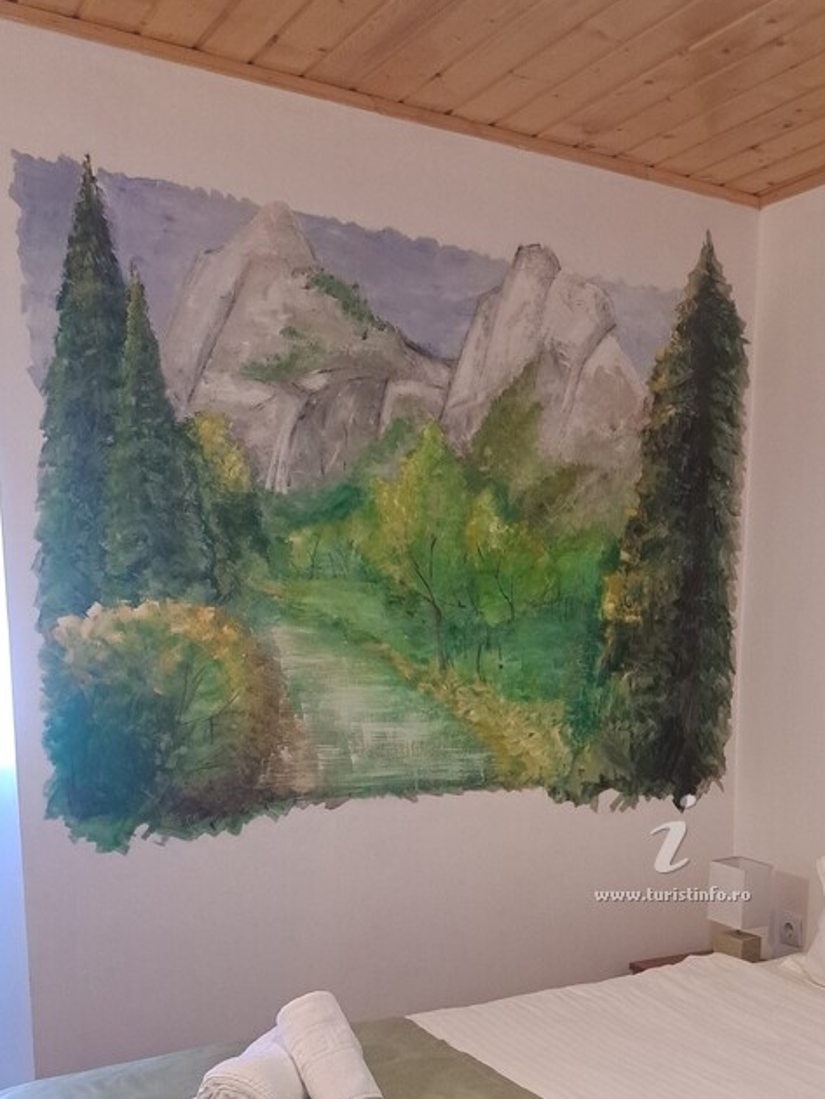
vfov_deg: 46.3
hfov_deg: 35.8
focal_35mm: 39
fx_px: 1238
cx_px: 642
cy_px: 815
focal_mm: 5.23
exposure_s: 1/50
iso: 320
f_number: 1.8
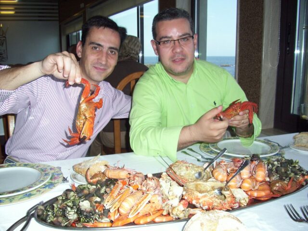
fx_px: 303
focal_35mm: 34
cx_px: 154
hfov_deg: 54.0
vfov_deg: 41.8
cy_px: 116
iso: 125
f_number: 2.9
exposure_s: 1/160
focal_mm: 5.7
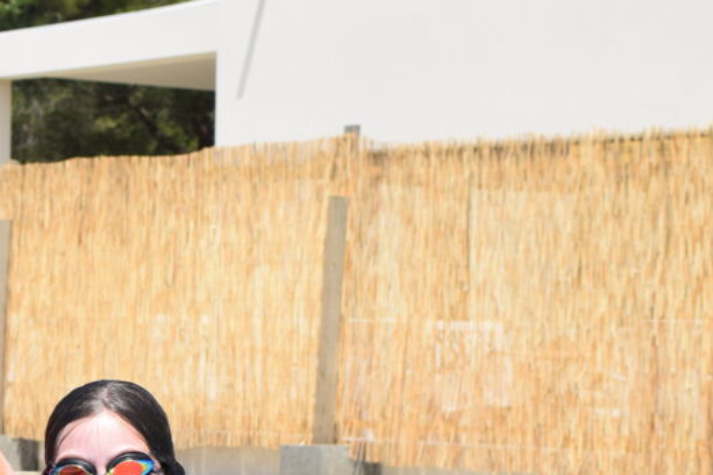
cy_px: 621
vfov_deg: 9.3
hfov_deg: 14.0
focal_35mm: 144
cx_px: 31
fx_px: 2858
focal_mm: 35
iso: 400
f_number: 6.3
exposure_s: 1/1600
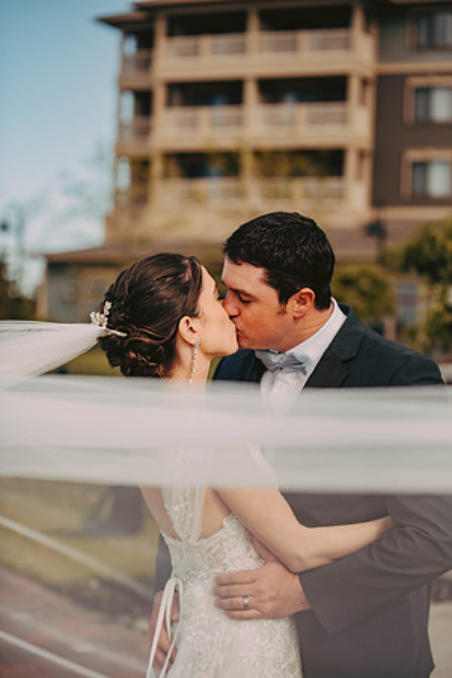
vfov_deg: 28.8
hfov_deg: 19.5
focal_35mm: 70
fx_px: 1318
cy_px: 339
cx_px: 226
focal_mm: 70
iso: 500
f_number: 2.8
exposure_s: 1/4000
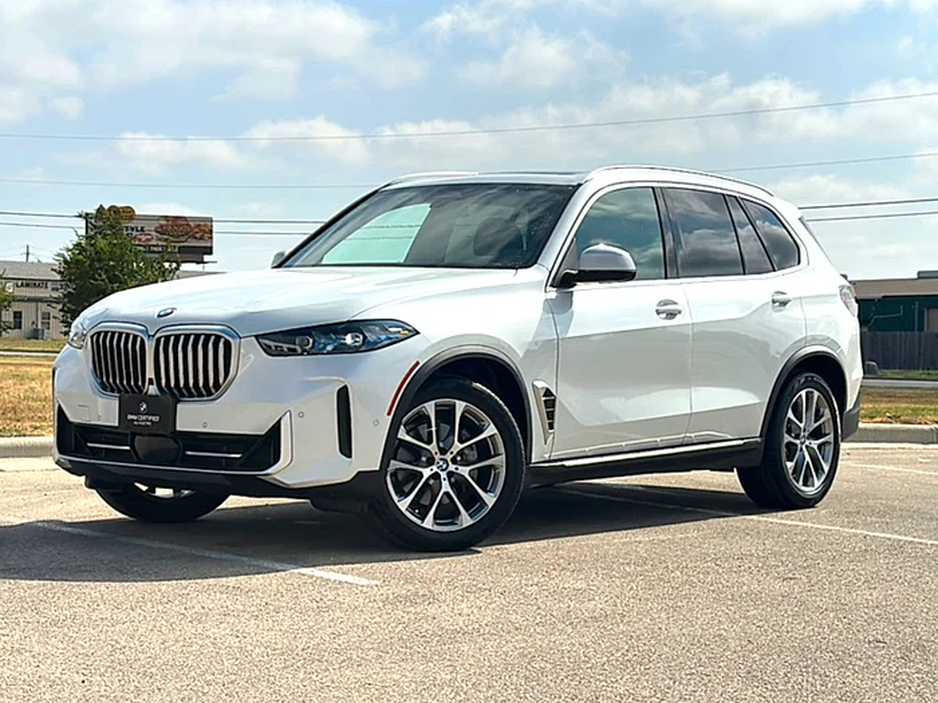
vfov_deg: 24.0
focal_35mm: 61
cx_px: 469
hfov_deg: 31.7
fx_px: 1653
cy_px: 352
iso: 64
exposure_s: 1/10000
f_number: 1.78
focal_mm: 6.86
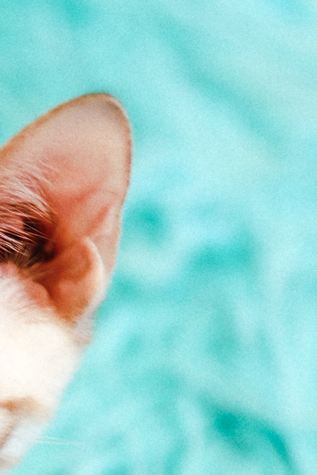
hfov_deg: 5.5
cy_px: 661
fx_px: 3182
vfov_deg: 8.4
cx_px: -417
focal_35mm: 241
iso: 500
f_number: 1.2
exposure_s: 1/40
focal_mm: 35
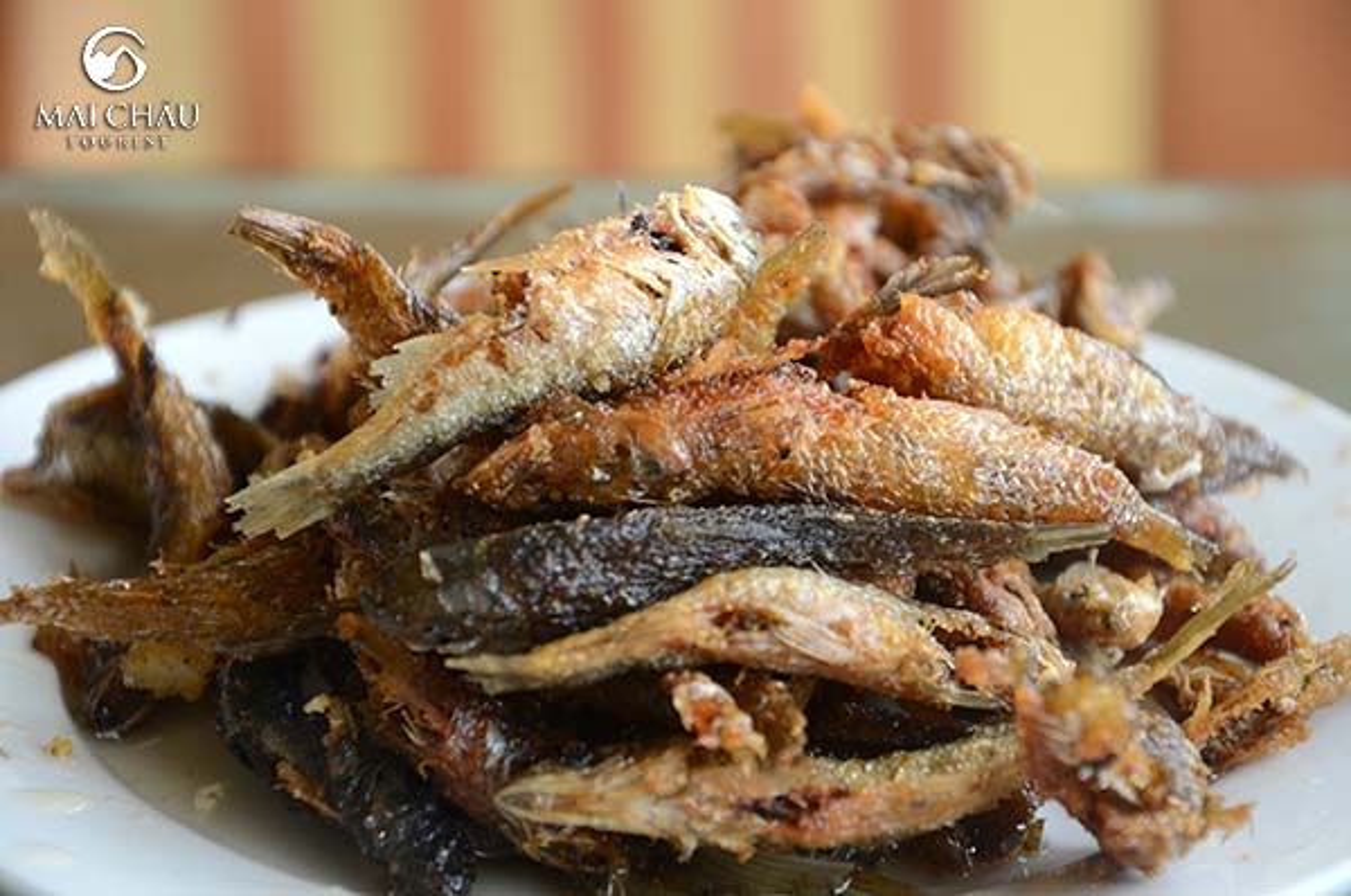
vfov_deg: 8.7
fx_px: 5901
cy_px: 448
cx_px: 676
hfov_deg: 13.1
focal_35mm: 158
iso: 200
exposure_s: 1/40
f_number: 5.6
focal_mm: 105
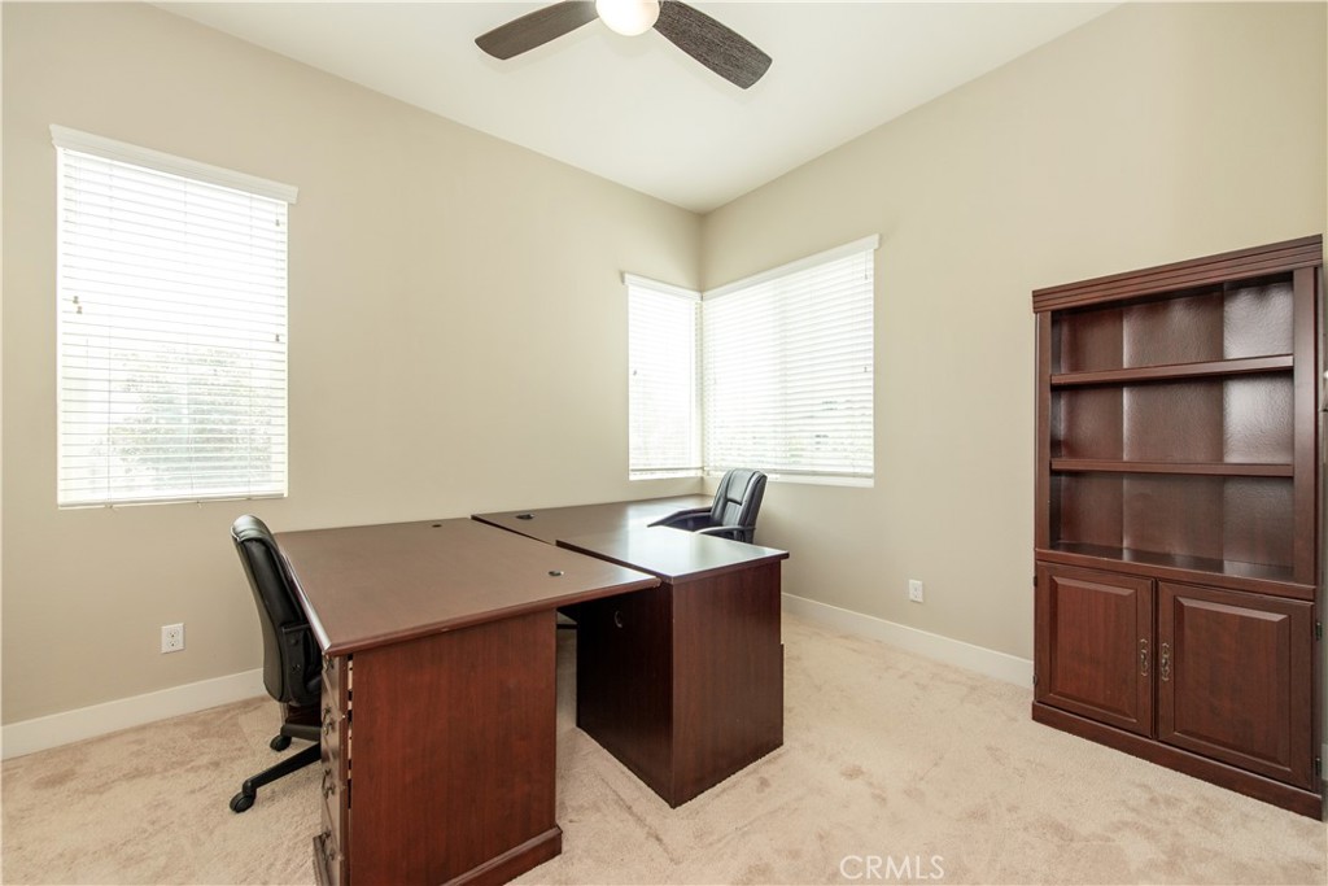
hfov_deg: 104.2
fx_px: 516
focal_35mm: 14
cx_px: 664
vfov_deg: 81.2
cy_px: 443
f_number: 5.6
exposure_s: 1/125
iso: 360
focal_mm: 14
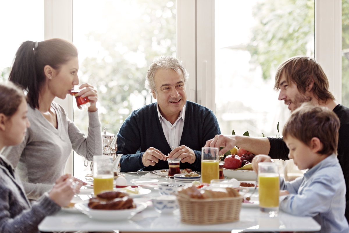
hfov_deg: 22.1
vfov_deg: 14.9
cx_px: 174
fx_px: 892
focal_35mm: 92
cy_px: 116
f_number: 2.8
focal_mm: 92
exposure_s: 1/80
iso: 800
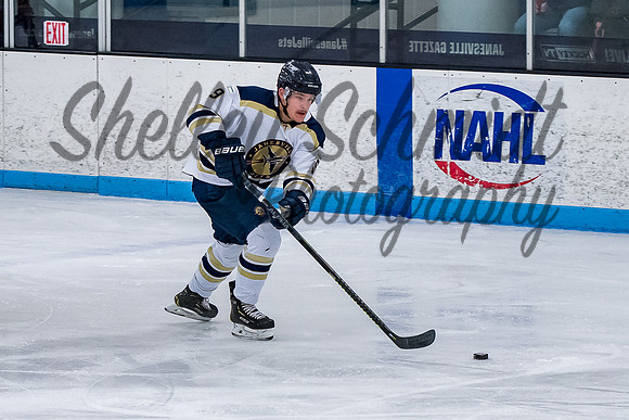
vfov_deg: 5.0
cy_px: 260
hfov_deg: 7.4
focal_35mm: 277
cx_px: 315
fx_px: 4841
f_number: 3.5
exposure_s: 1/800
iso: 2500
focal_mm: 100
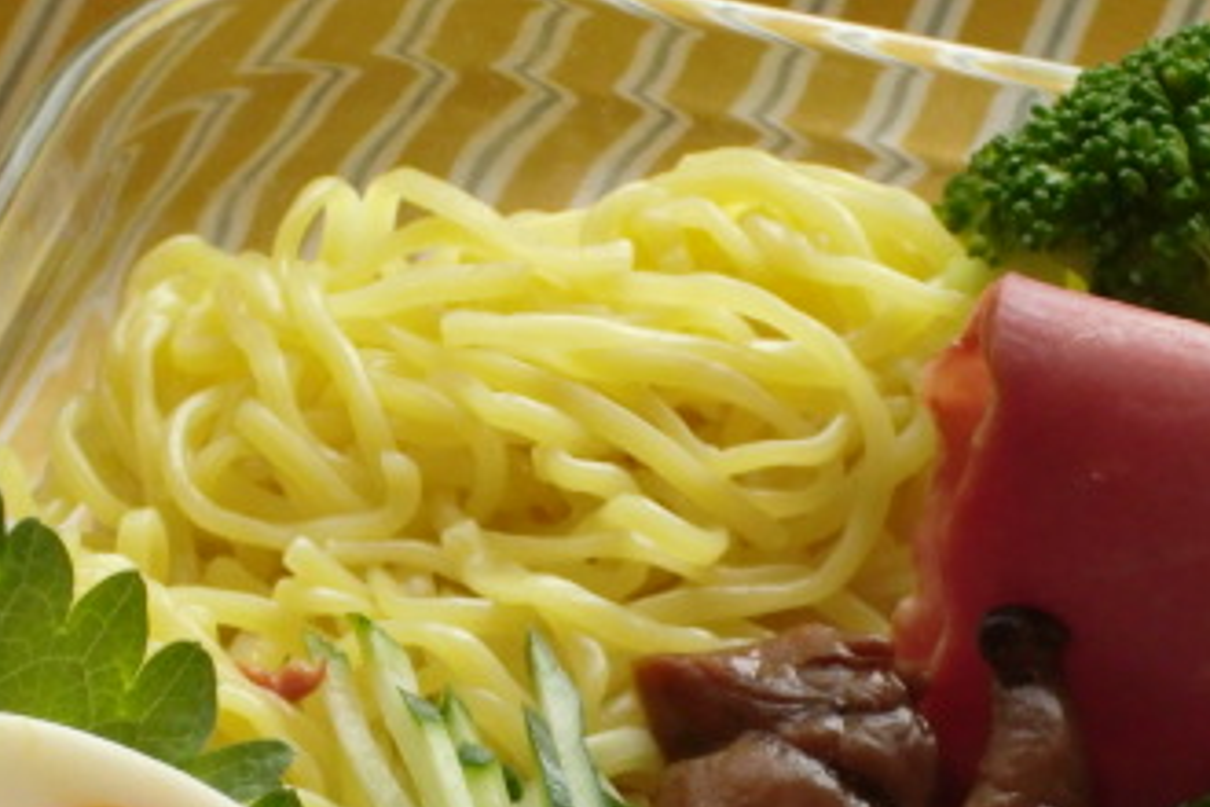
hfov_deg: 9.1
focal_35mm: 226
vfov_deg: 6.1
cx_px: 807
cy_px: 730
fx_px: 7596
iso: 400
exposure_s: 1/30
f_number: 5.8
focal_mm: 19.6
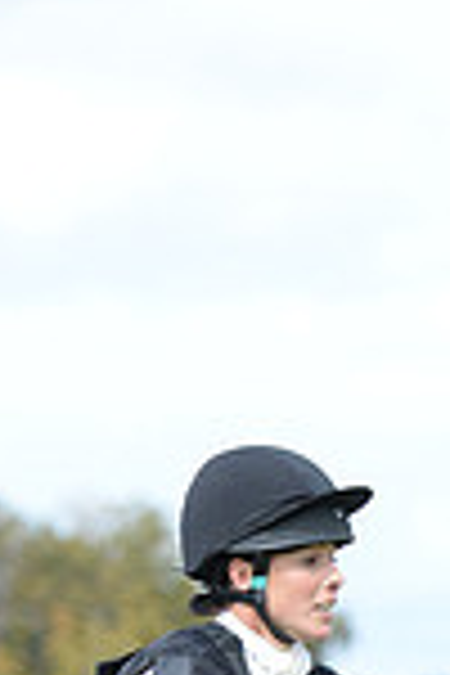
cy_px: 1251
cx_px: 423
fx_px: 15224
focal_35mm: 812
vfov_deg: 2.5
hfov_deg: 1.7
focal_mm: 210
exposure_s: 1/1250
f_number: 5.6
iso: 800
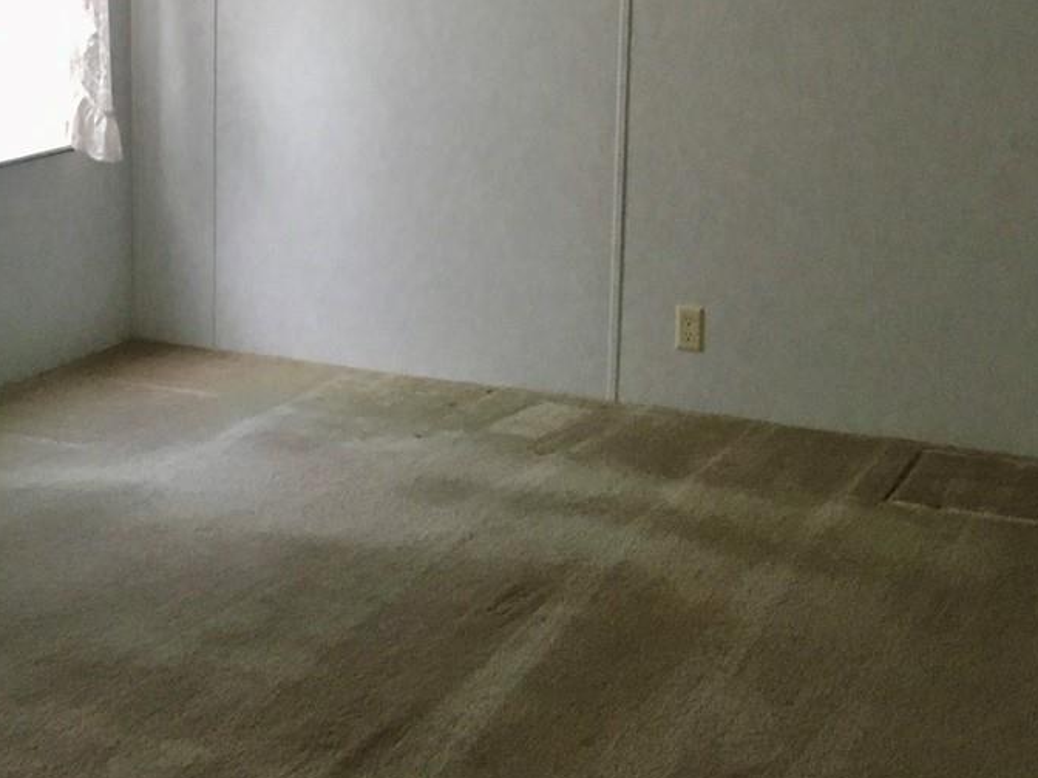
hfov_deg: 28.1
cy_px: 83
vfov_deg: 20.9
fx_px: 2069
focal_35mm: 69
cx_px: 601
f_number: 2.2
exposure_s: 1/17
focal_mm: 4.15
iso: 200
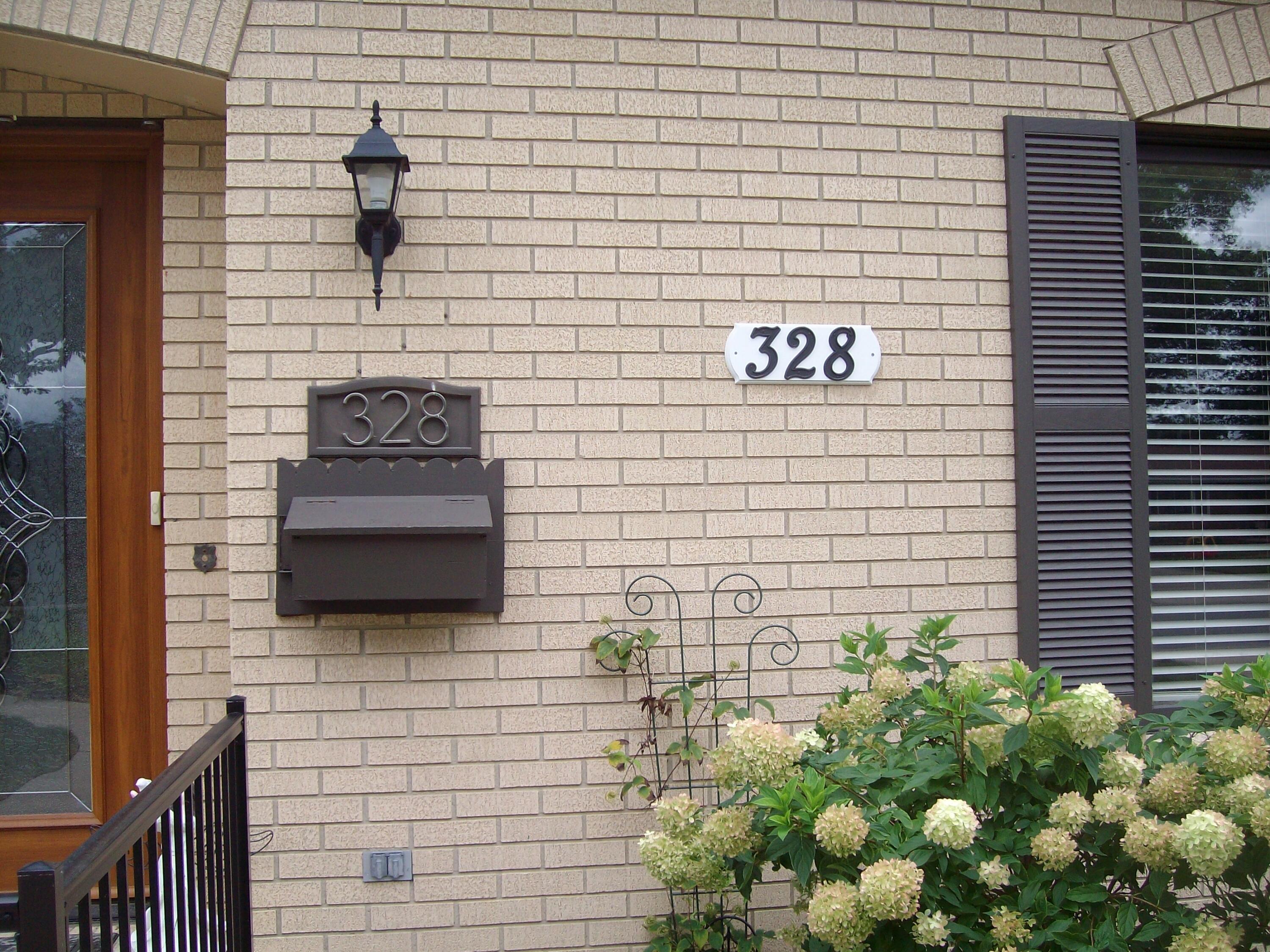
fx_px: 1284
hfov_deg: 52.6
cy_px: 476
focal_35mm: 35
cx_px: 635
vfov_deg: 40.7
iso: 80
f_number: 2.8
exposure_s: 1/281
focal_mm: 5.8
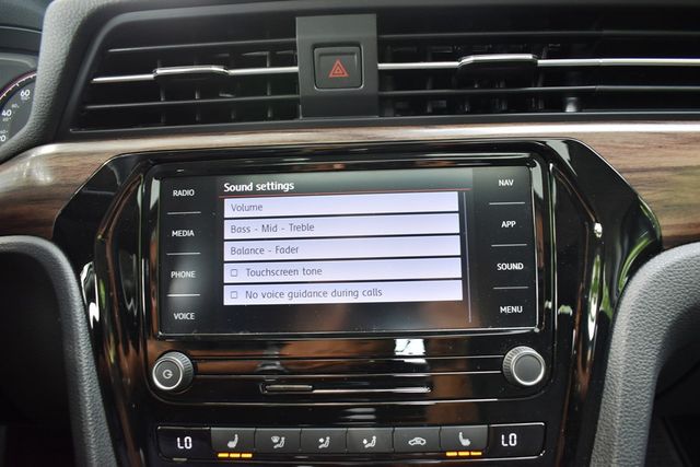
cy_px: 234
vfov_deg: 48.0
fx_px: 525
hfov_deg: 67.4
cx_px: 350
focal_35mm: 27
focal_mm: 18
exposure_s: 1/125
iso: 800
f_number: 3.5
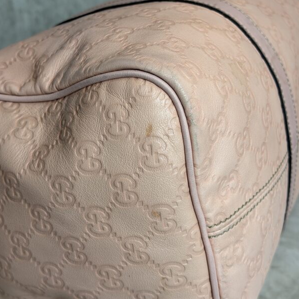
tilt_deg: -21.9
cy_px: 119
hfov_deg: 30.0
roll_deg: +0.3
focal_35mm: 57
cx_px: 150
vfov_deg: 30.0
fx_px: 557
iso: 50
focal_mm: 6.76
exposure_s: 1/135
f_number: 1.78
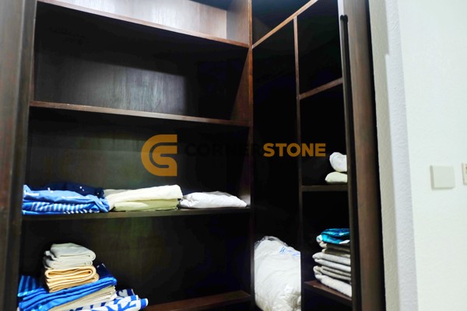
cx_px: 234
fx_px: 311
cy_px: 156
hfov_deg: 73.7
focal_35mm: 24
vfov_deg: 53.1
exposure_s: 1/4
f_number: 3.5
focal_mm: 16
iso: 200
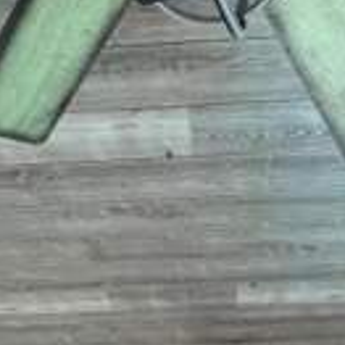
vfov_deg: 19.7
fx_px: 631
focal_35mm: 56
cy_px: 661
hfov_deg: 30.5
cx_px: 205
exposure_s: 1/99
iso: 64
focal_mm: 1.57
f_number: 1.8
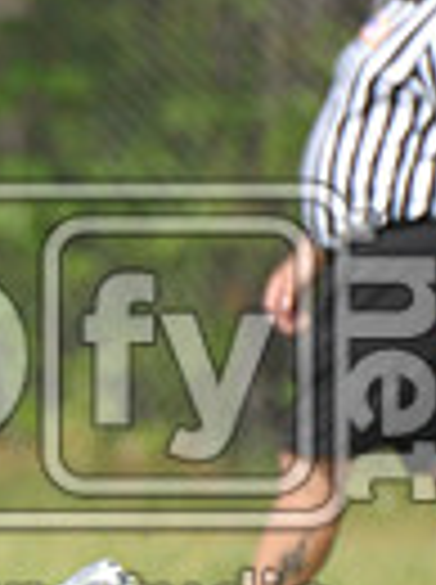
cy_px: 392
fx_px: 28964
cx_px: -283
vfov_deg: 1.2
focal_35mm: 1719
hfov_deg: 0.9
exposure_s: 1/2500
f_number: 4
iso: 640
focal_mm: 400
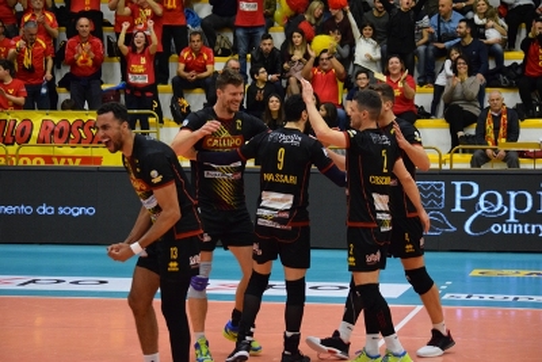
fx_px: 1920
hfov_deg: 16.1
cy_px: 181
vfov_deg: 10.8
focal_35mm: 128
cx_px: 271
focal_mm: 85
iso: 3200
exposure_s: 1/320
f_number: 4.5
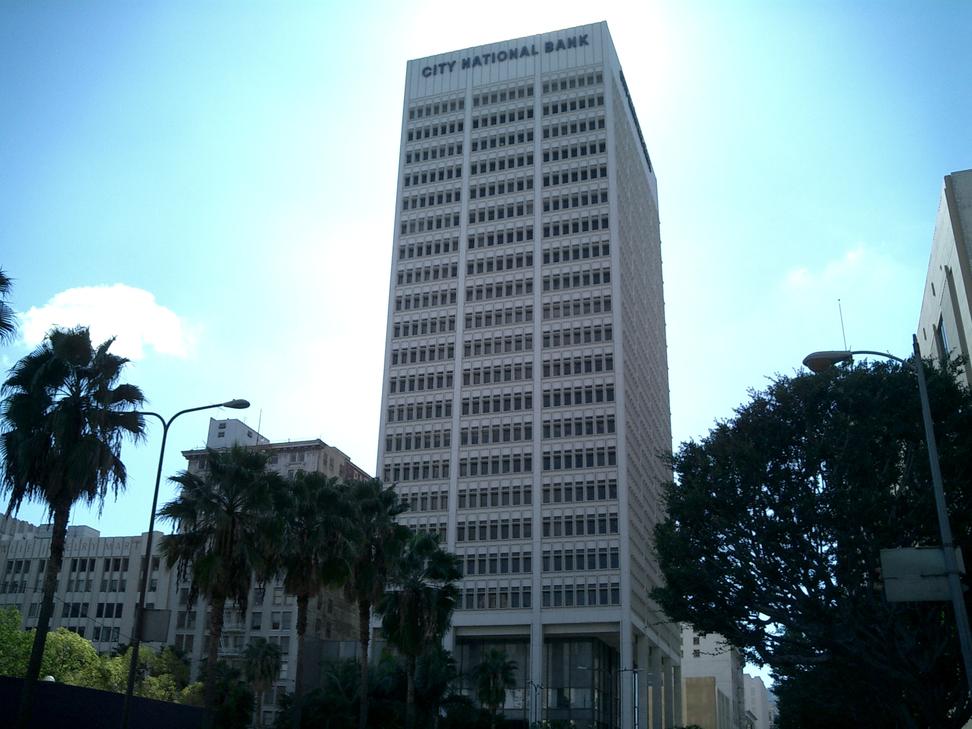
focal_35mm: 35
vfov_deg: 40.7
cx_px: 486
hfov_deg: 52.6
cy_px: 364
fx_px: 983
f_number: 4.2
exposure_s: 1/800
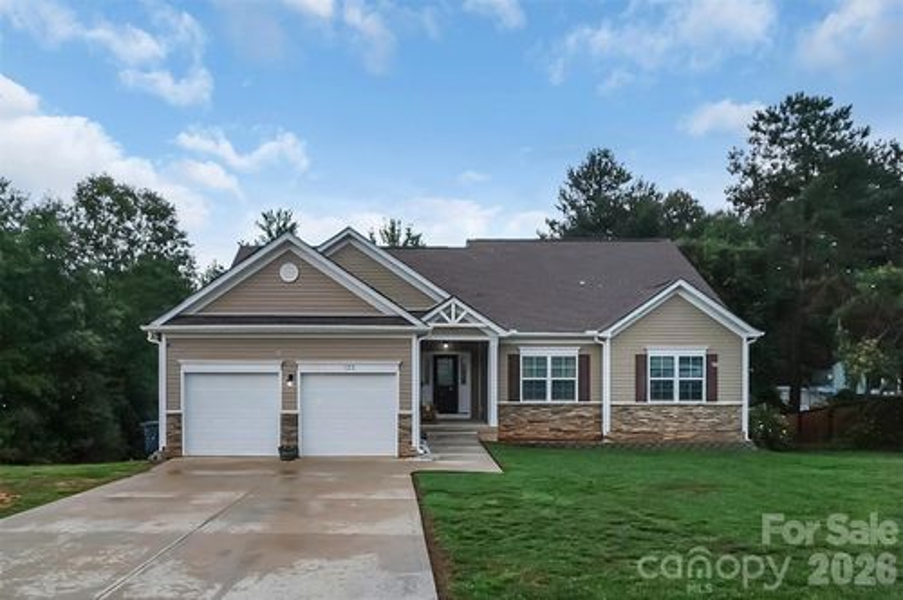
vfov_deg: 41.0
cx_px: 452
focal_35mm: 32
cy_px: 300
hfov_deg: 58.8
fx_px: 802
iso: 400
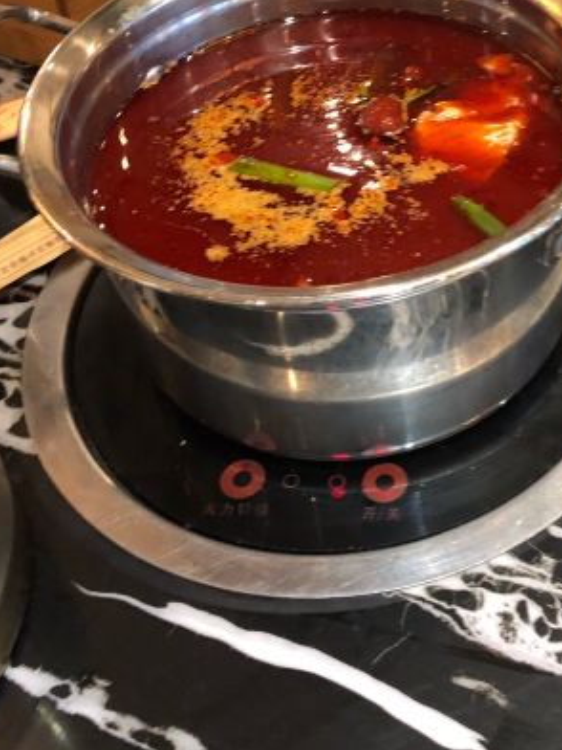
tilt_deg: -42.9
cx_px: 481
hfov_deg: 28.2
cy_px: 232
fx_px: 1082
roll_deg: +3.9
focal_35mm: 50
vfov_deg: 37.6
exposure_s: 1/7
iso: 100
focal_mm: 3.99
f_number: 1.8
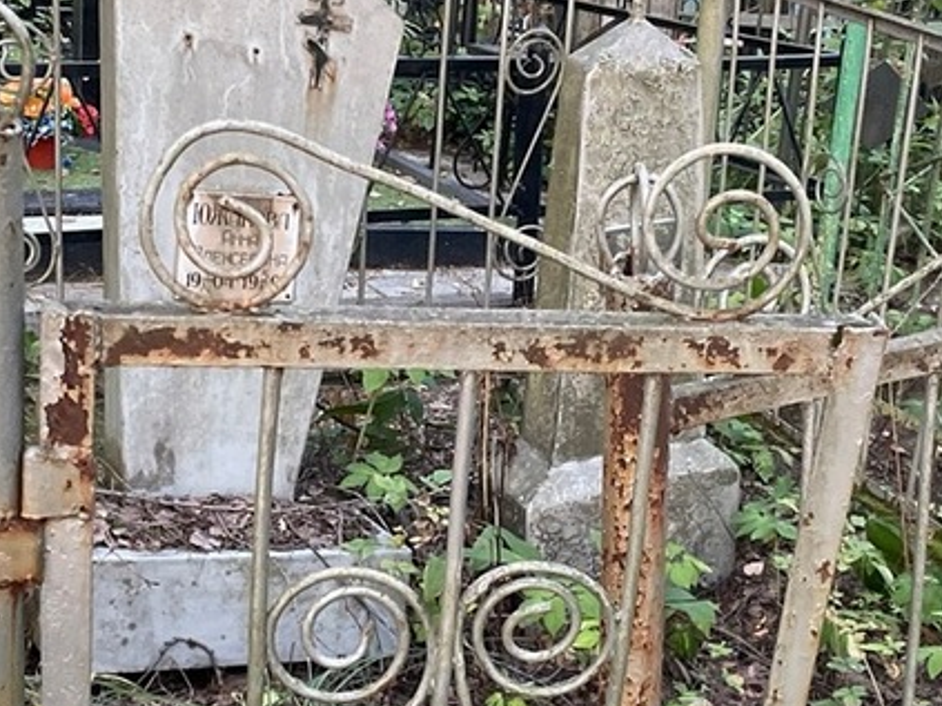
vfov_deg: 23.2
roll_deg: -5.6
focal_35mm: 63
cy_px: 414
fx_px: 1714
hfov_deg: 30.7
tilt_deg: -16.8
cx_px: 528
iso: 400
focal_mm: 4.2
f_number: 1.6
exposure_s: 1/60
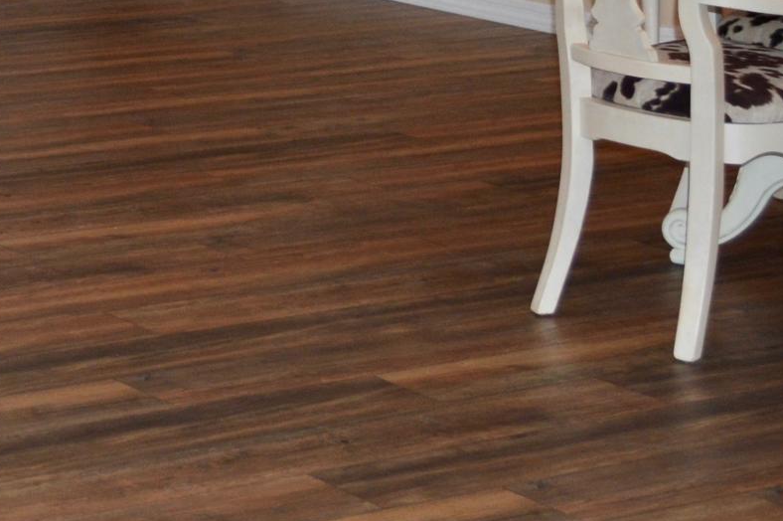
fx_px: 2977
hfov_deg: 14.4
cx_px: -210
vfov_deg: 9.5
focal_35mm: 137
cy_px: -442
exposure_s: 1/80
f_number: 4
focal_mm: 24
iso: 400
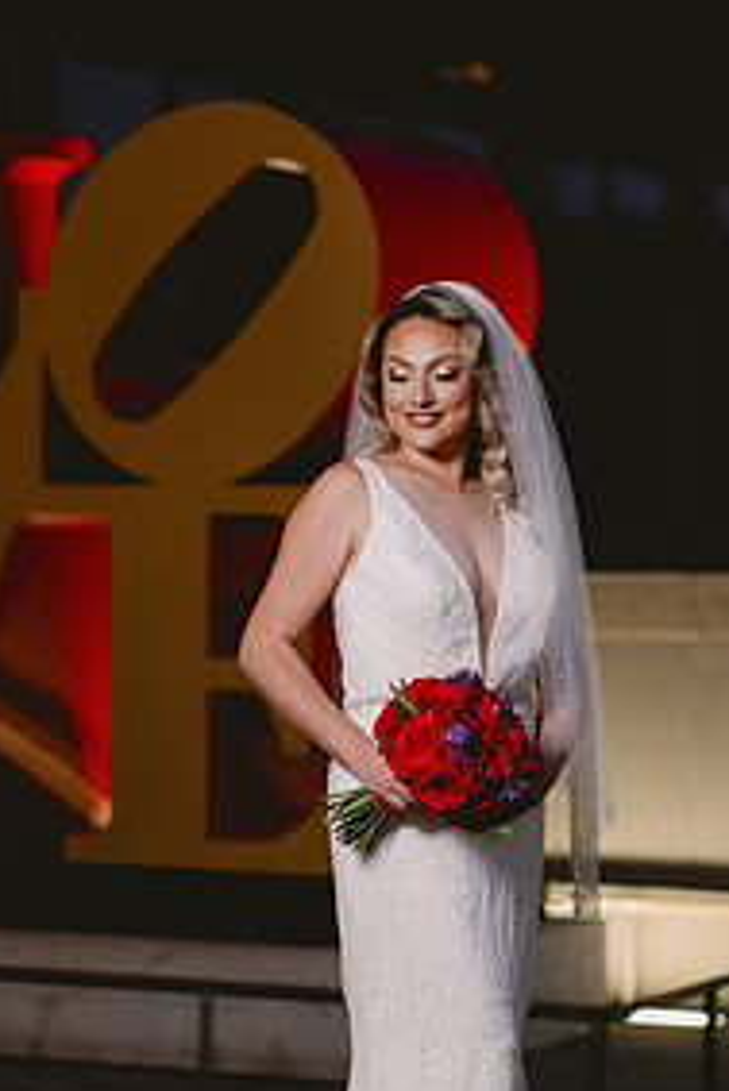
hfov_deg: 10.2
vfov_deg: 15.1
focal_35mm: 135
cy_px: 806
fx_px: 4095
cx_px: 195
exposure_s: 1/30
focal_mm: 85
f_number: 2
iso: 250
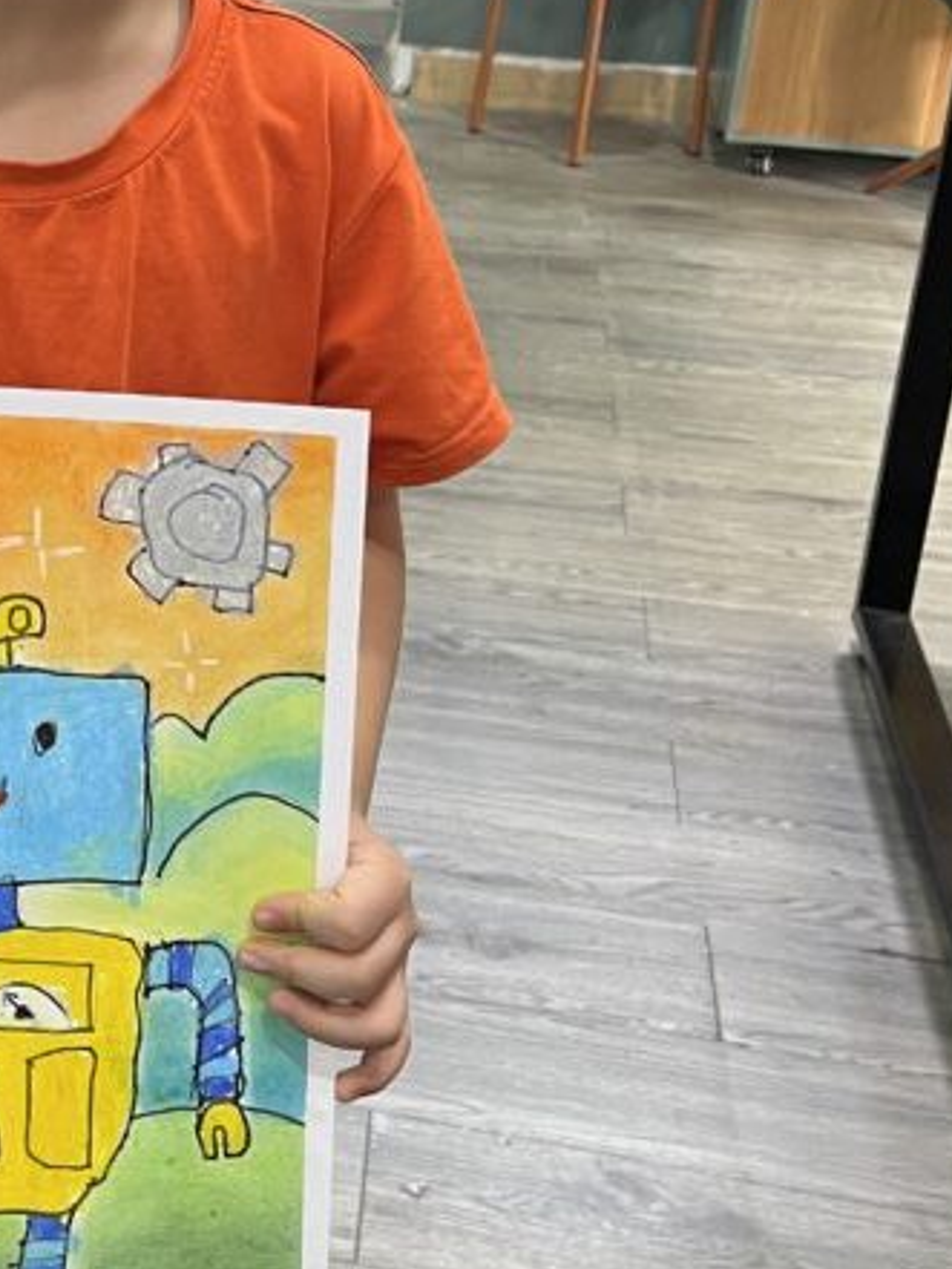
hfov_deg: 23.6
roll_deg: -0.9
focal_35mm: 59
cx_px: -46
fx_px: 2162
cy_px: 340
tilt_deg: -19.8
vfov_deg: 32.2
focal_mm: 5.1
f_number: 1.6
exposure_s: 1/50
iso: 80
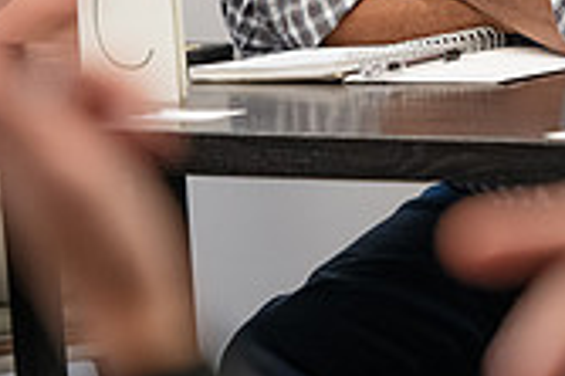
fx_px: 7087
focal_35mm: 452
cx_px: 582
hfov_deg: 4.6
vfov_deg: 3.0
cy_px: -15
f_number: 2.8
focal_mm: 130
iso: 1000
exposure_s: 1/200
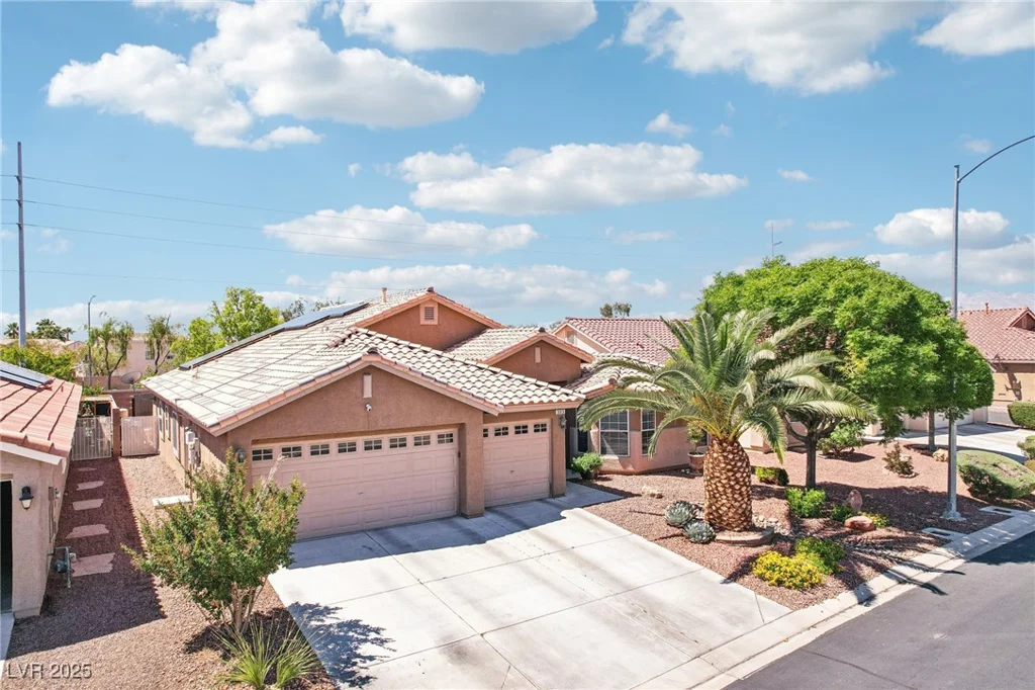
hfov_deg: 78.6
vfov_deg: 57.2
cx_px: 518
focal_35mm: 22
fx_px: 632
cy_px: 345
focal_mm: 8.4
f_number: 2.8
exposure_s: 1/2000
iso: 150
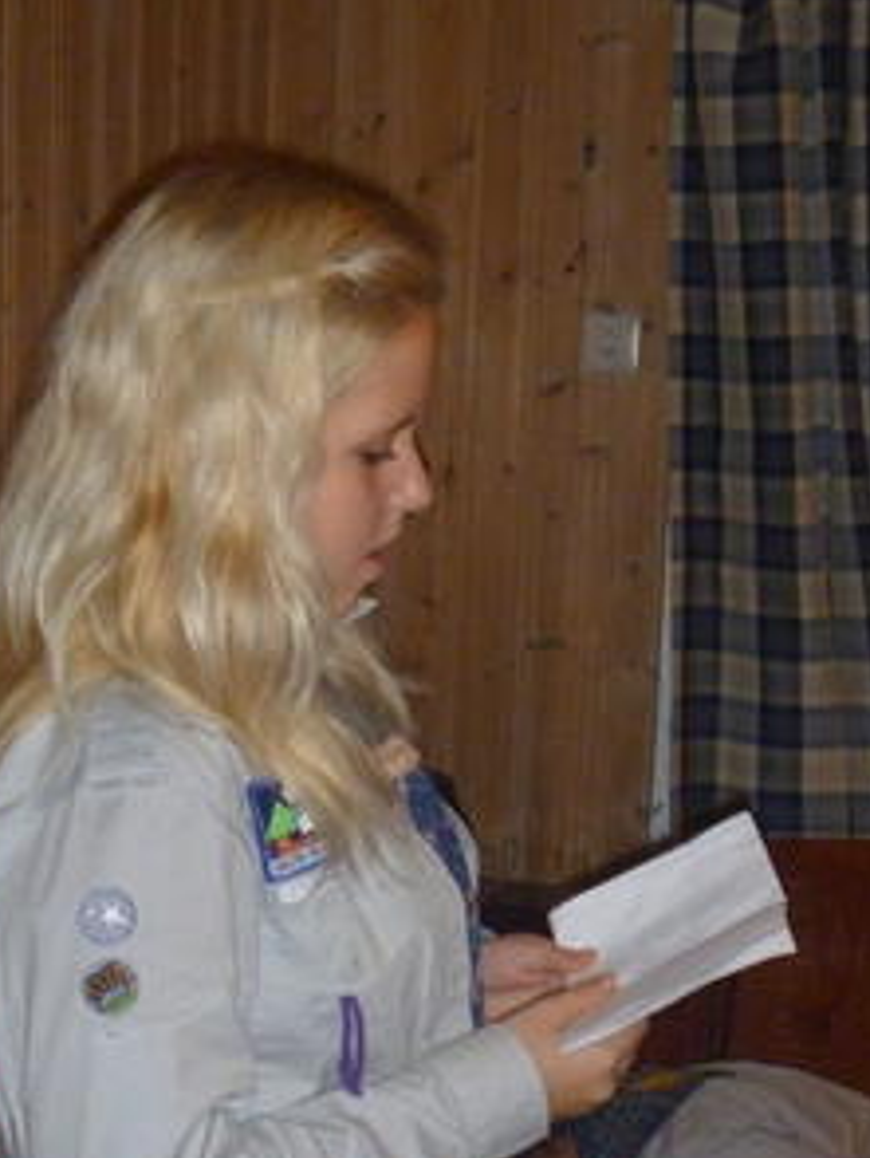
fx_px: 2142
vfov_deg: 30.1
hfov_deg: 22.9
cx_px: 366
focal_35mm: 64
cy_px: 733
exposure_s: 1/60
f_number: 3.5
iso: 400
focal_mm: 6.3
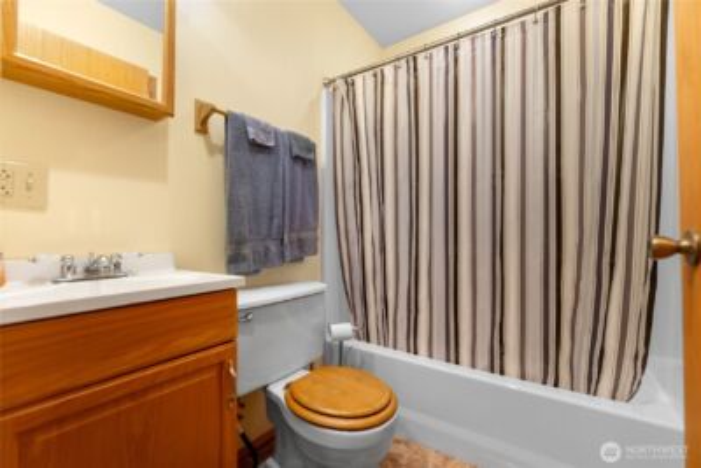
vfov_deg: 76.3
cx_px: 350
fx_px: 298
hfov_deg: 99.3
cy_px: 234
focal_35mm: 15
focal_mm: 15.3
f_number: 2.8
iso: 800
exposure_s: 1/125
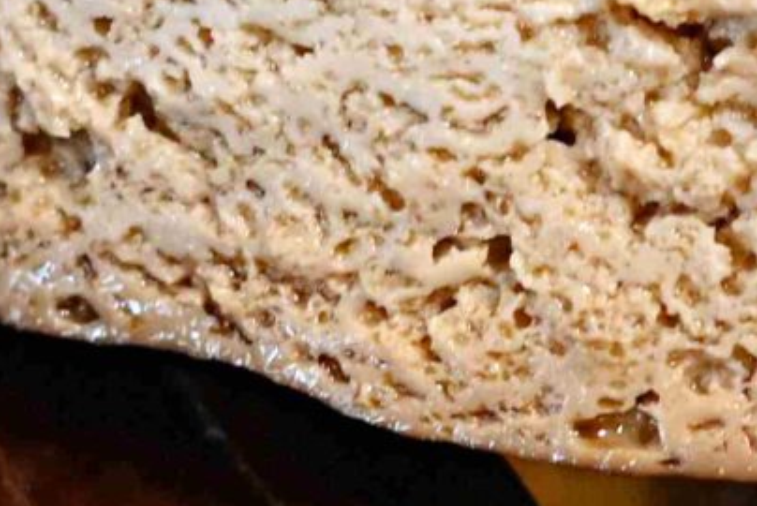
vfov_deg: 2.9
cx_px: 699
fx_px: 9995
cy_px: 261
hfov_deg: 4.3
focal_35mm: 475
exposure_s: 1/200
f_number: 3.2
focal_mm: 50
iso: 2000
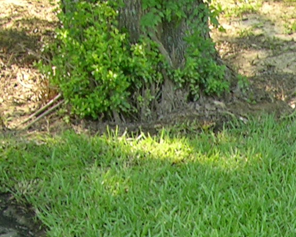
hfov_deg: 9.3
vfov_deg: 7.3
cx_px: 477
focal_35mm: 201
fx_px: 1761
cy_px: 538
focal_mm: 8.9
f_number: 3.2
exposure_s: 1/55.7
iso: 50
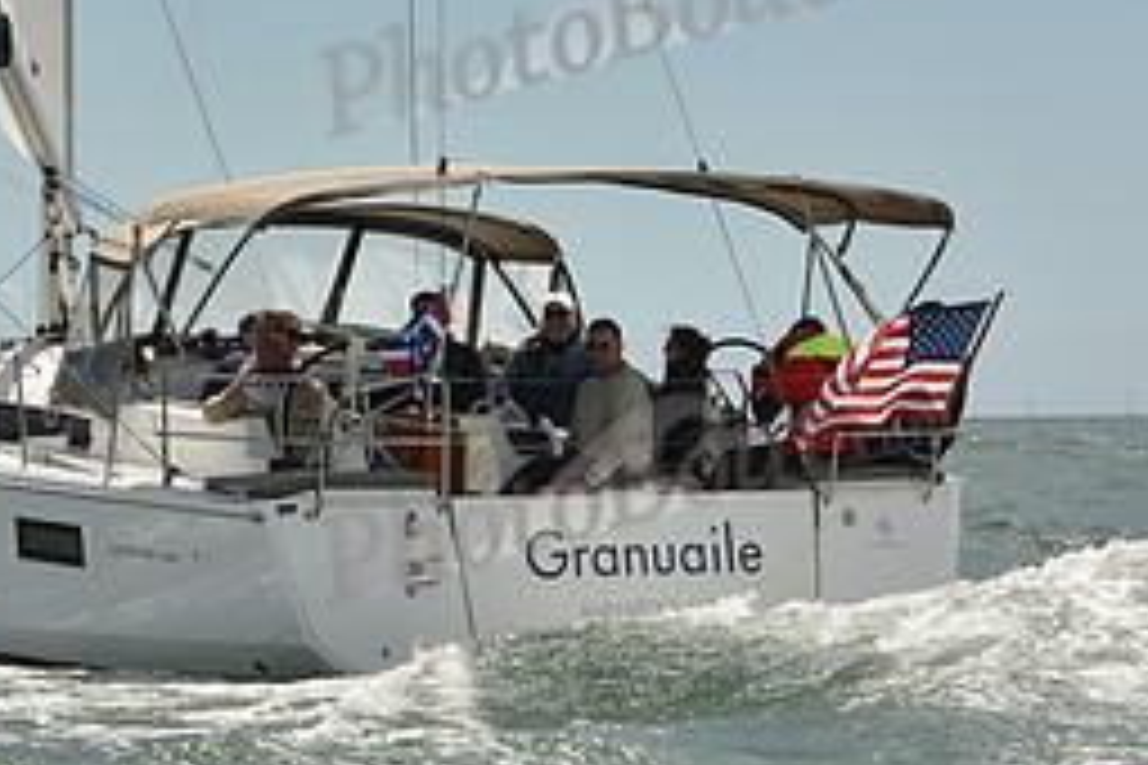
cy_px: 317
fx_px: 6887
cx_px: 90
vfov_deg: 6.4
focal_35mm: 216
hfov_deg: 9.5
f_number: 13
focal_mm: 95
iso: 320
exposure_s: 1/800
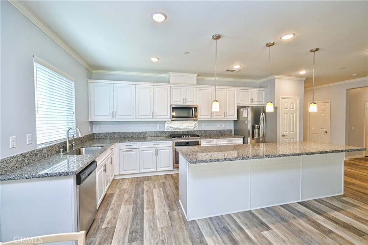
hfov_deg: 100.4
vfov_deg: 77.3
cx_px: 184
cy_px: 122
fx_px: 153
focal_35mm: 15
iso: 320
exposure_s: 1/60
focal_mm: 10
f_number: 4
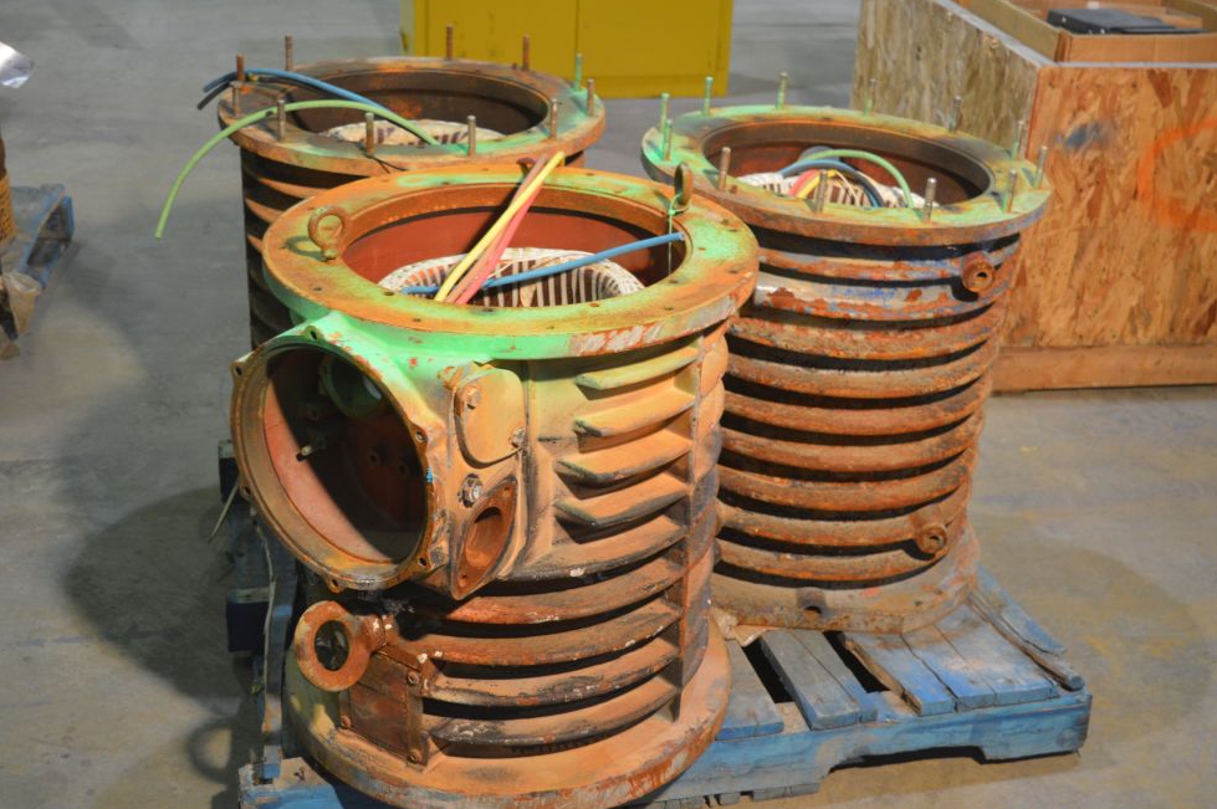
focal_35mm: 48
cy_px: 402
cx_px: 600
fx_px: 1605
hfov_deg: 41.5
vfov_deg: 28.3
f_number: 4.2
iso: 560
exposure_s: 1/15
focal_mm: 31
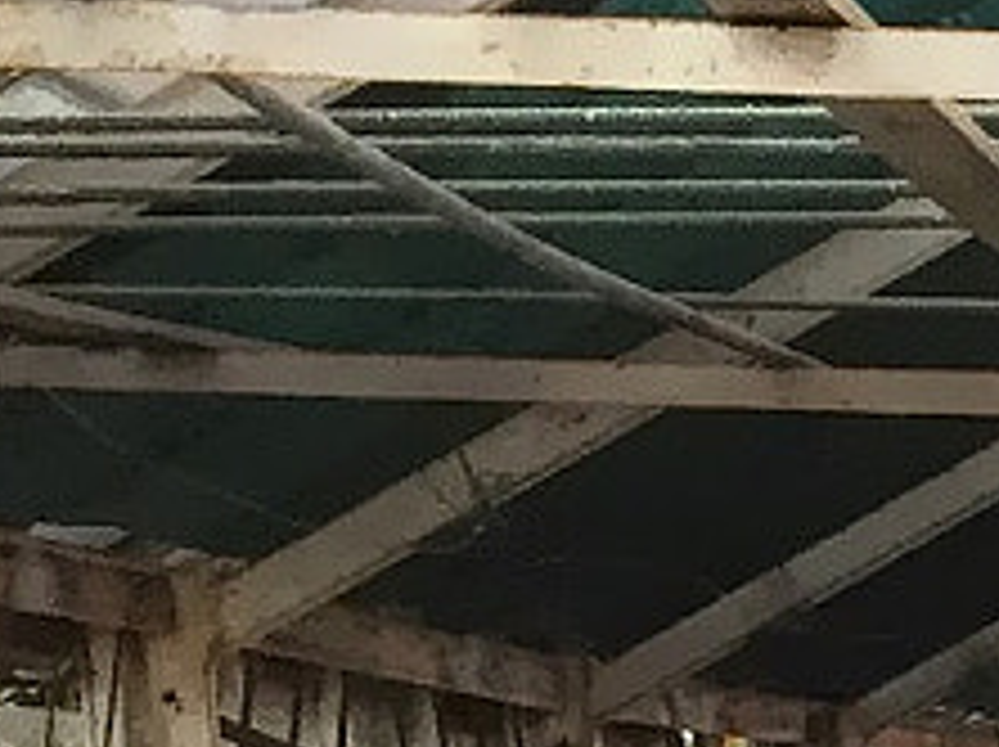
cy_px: 1676
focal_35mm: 209
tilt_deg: -4.9
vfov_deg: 6.8
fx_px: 6025
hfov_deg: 8.6
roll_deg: -0.2
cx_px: 2452
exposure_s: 1/33
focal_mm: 4.15
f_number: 2.2
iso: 64
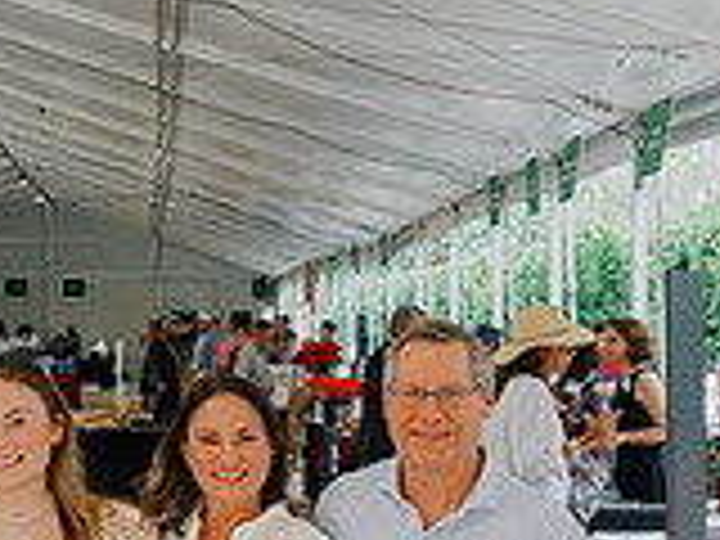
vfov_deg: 14.5
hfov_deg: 18.5
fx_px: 2101
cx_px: -135
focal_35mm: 101
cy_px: 511
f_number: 5.6
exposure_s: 1/320
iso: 1100
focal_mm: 29
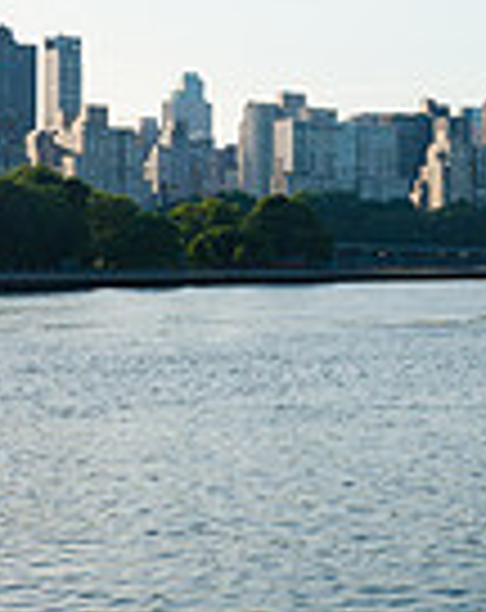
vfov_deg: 19.8
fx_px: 1752
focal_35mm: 97
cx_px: 1214
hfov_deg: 12.2
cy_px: 240
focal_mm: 24
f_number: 3.5
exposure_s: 1/4000
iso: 500
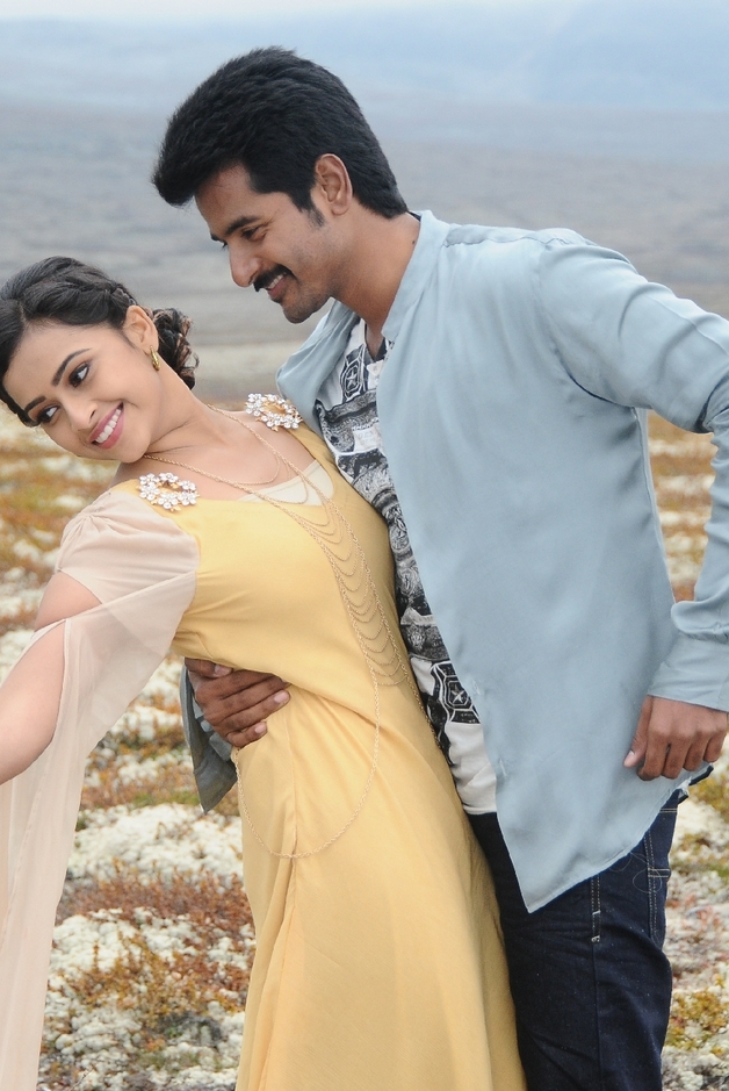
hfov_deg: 13.9
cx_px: 362
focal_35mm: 99
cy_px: 515
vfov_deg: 20.6
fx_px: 3000
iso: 400
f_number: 5
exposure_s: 1/125
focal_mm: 62
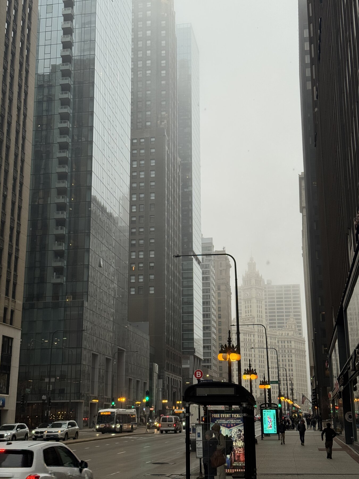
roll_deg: +0.4
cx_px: 180
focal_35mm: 48
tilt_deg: +15.2
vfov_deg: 39.7
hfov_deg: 30.3
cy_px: 240
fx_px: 664
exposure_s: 1/420
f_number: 1.78
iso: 64
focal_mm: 6.76
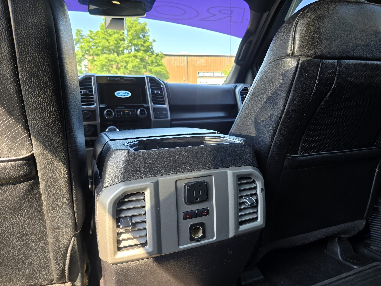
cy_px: 143
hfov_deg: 73.9
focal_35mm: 23
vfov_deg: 58.9
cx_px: 190
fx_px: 253
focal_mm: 6.3
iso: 64
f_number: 1.7
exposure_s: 1/180
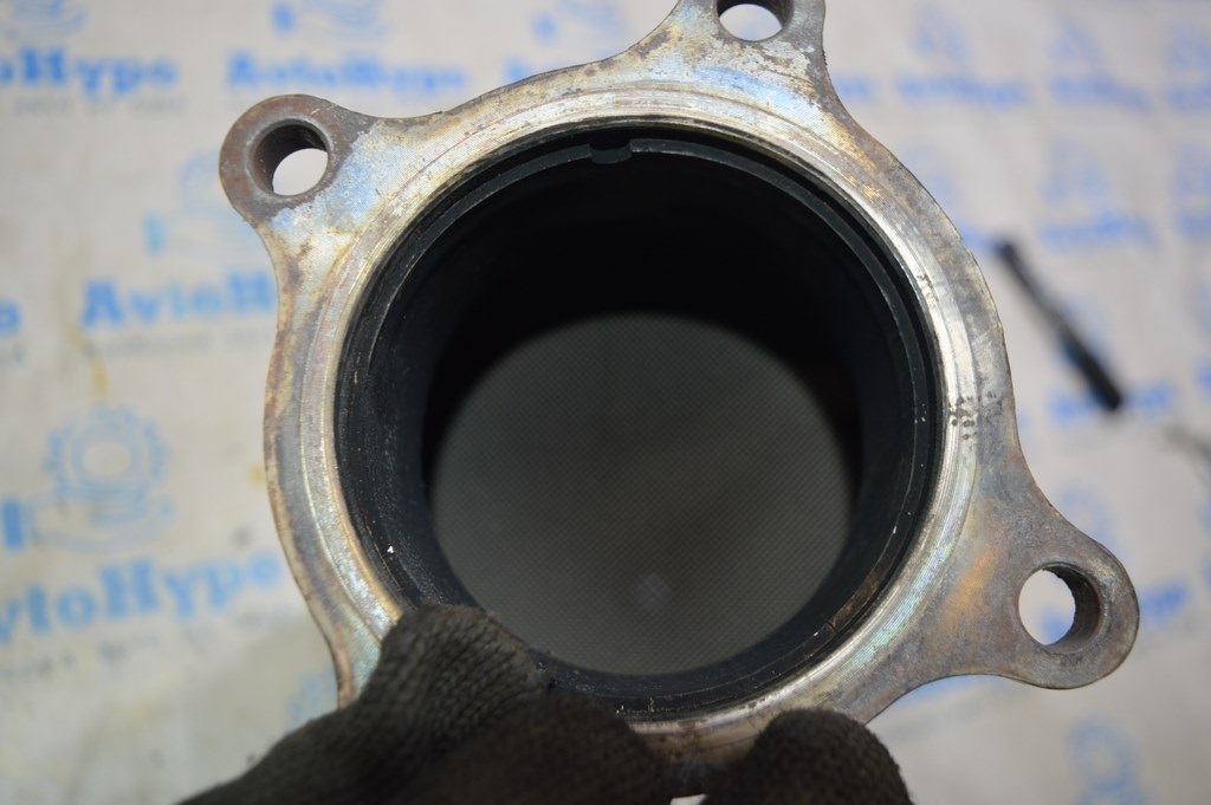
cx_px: 606
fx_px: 1109
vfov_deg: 39.9
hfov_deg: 57.3
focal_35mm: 33
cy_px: 402
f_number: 3.8
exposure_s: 1/60
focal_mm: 22
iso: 450
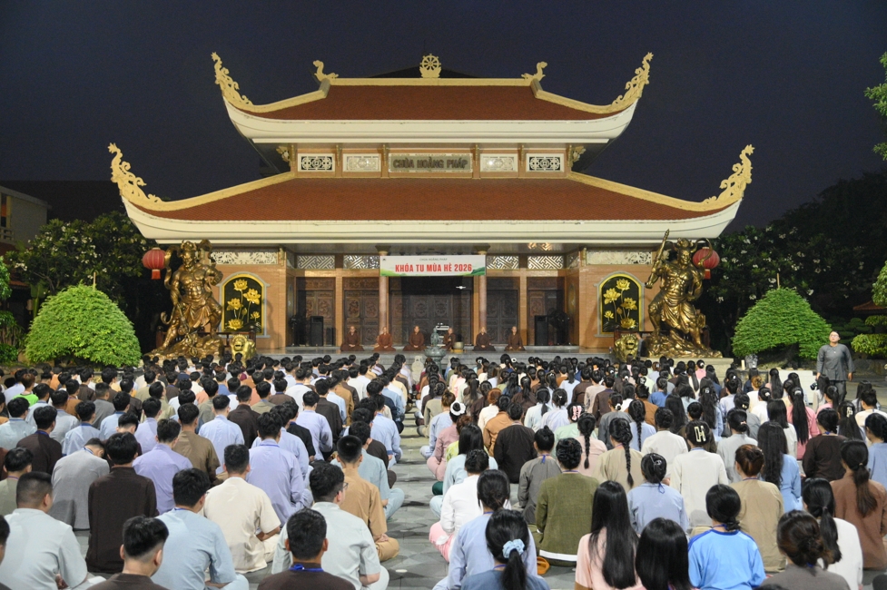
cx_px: 444
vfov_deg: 37.8
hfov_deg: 54.5
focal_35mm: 35
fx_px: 862
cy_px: 295
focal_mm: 35
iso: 12800
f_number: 4
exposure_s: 1/80
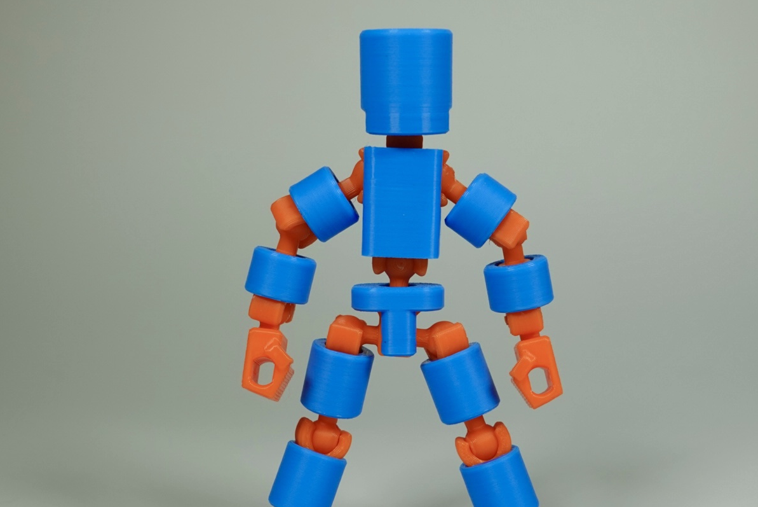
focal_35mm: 42
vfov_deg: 31.8
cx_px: 398
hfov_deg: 46.4
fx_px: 885
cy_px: 317
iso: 125
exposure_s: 1/200
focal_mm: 12.15
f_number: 4
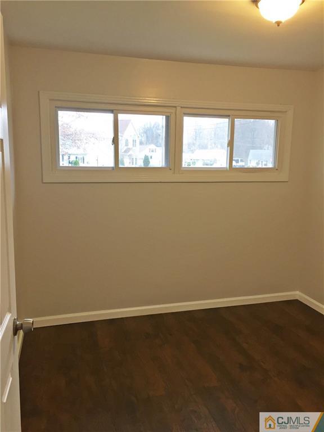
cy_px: 216
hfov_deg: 48.2
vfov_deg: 61.7
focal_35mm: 29
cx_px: 162
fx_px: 362
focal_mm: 4.15
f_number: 2.2
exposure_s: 1/30
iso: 32
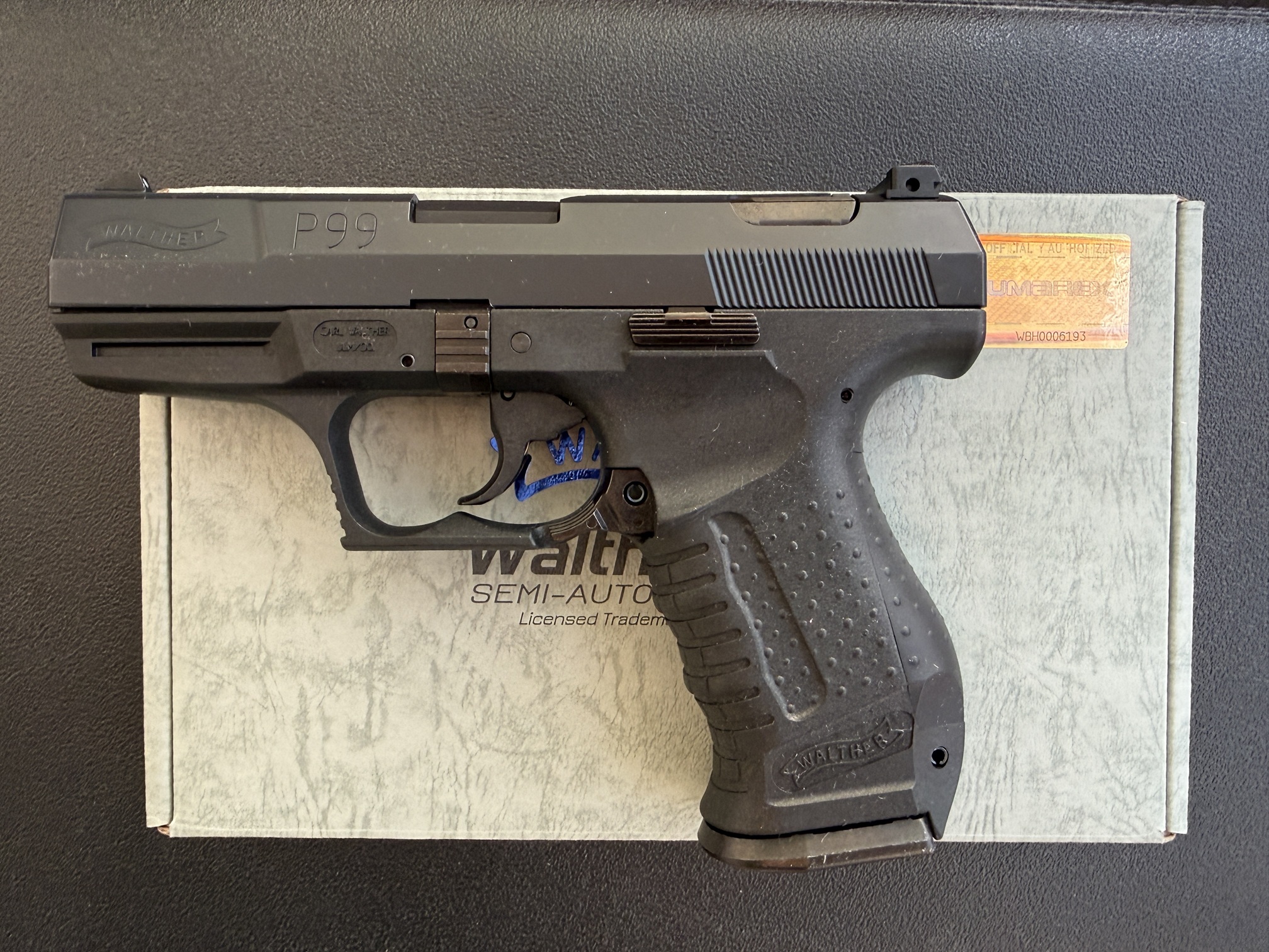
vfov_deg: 56.8
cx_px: 634
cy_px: 476
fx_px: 880
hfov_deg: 71.6
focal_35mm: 24
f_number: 2.2
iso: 200
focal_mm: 2.22
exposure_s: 1/99
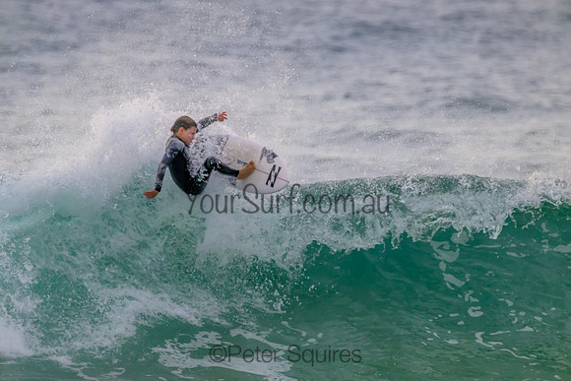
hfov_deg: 2.6
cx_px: 286
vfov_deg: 1.7
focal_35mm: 800
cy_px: 190
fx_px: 12691
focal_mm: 800
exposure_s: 1/2000
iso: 6400
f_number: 11
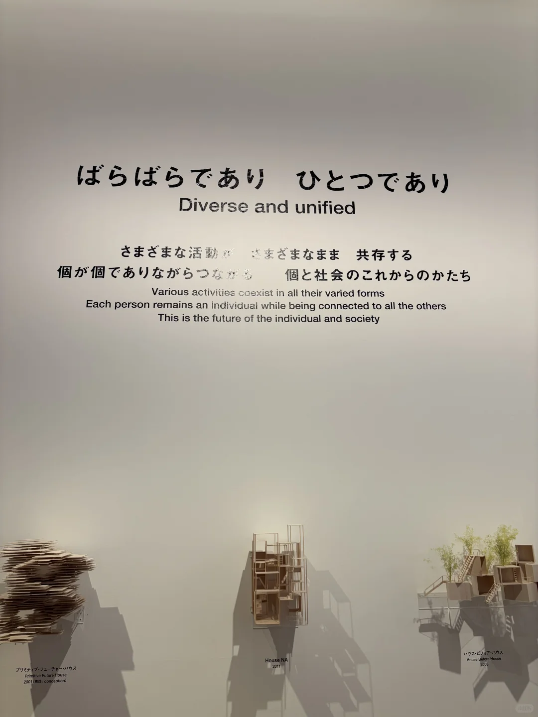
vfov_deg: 67.3
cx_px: 269
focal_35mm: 26
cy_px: 358
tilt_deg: +16.2
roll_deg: +0.9
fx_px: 539
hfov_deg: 53.1
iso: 80
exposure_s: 1/50
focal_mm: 5.96
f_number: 1.6
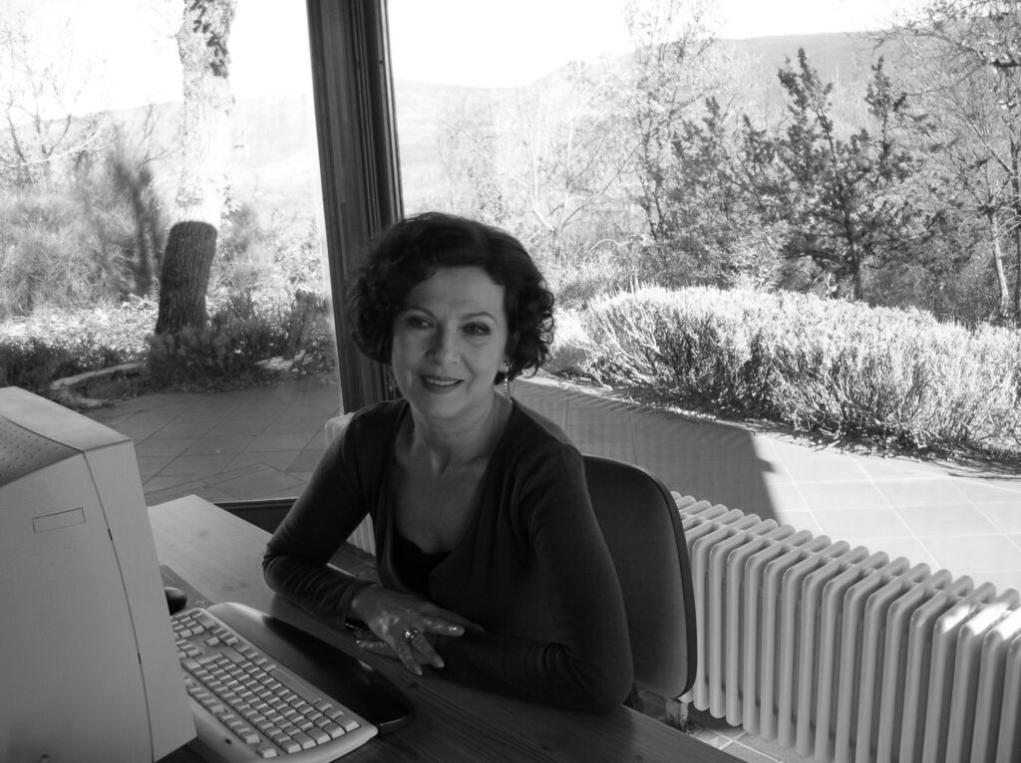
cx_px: 510
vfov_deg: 40.6
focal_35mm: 35
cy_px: 382
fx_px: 1031
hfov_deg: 52.7
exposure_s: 1/39.3
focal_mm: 5.8
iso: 50
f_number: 2.8
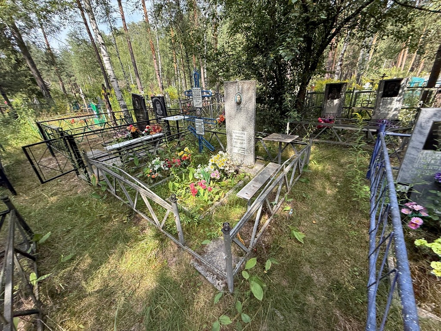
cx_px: 220
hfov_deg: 102.1
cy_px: 166
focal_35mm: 14
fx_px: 178
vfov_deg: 85.7
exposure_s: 1/232
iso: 50
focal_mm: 2.22
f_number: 2.2
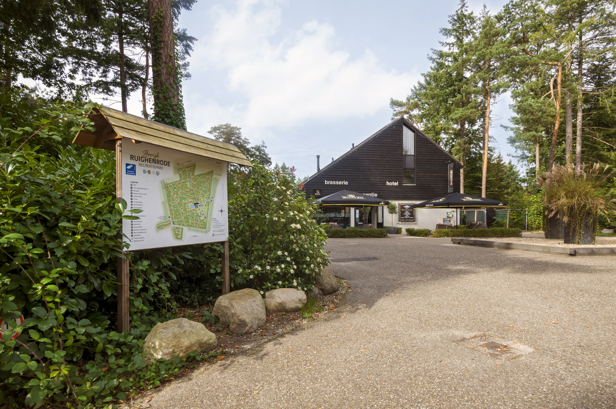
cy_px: 204
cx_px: 308
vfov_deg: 63.1
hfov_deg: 85.5
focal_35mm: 20
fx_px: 333
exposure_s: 1/200
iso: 400
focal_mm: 13
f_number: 8
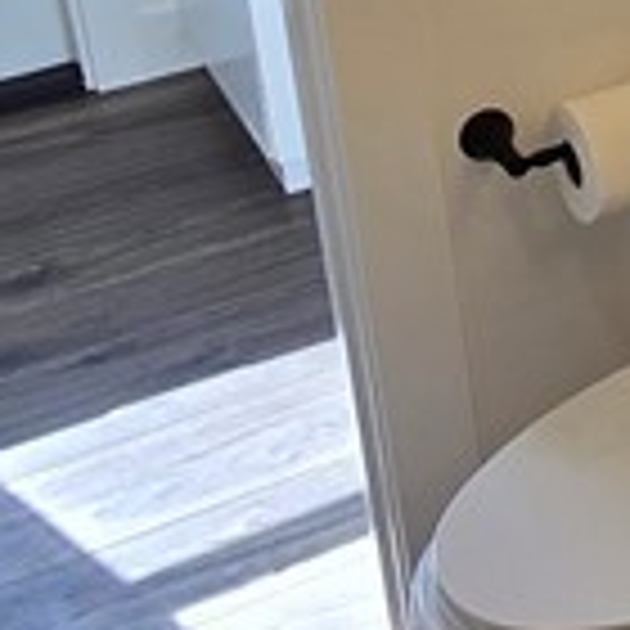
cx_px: 1138
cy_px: -130
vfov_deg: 19.4
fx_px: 1730
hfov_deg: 17.0
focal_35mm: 84
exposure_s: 1/223
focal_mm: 2.2
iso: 50
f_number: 2.2
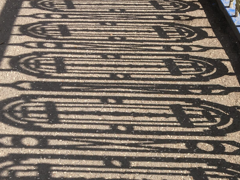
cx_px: 176
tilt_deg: -48.0
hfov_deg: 31.2
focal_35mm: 61
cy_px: 156
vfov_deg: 23.5
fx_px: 423
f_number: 2.2
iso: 25
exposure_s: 1/538
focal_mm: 4.15
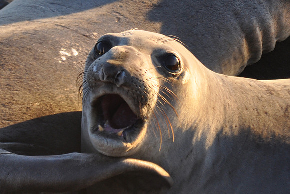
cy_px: 97
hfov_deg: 6.9
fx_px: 2417
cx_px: 145
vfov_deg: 4.6
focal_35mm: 300
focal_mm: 200
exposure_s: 1/250
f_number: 5.6
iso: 400
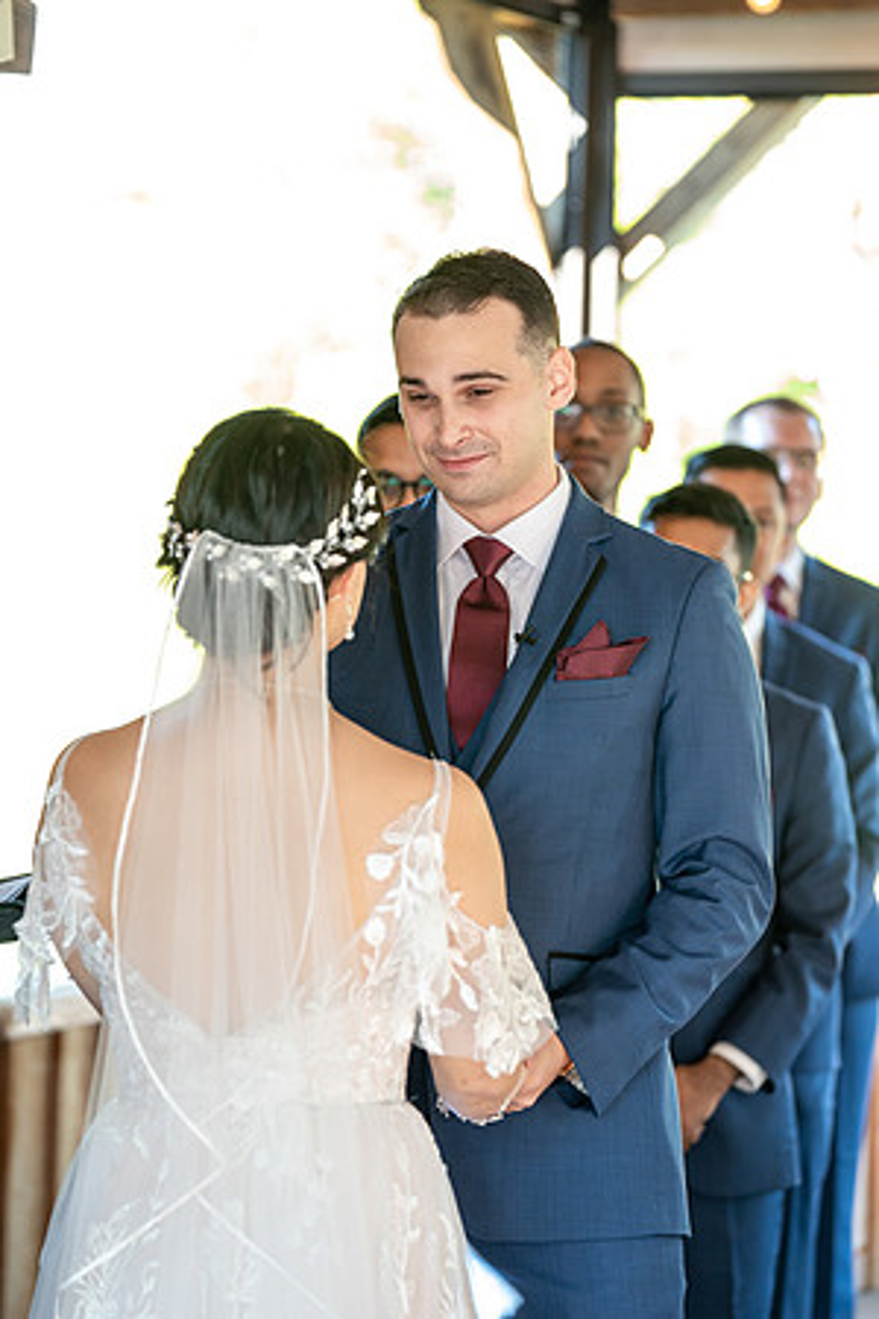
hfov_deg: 10.5
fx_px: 4797
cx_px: 440
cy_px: 660
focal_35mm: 131
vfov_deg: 15.6
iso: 2000
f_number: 4
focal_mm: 131
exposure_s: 1/200
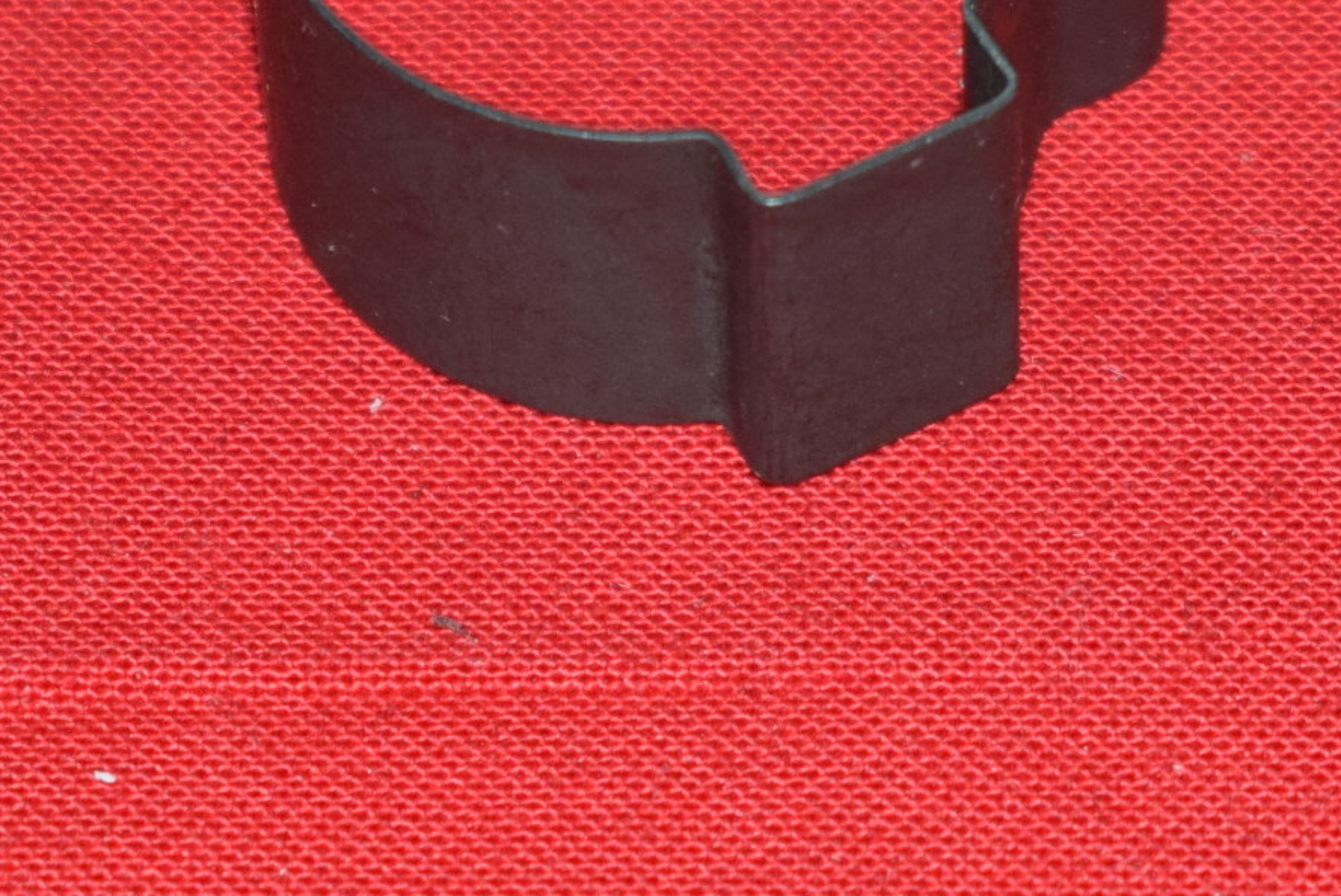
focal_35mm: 278
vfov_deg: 5.0
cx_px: 620
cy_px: 220
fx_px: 10350
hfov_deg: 7.4
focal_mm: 55
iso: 640
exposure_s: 1/125
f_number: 5.6
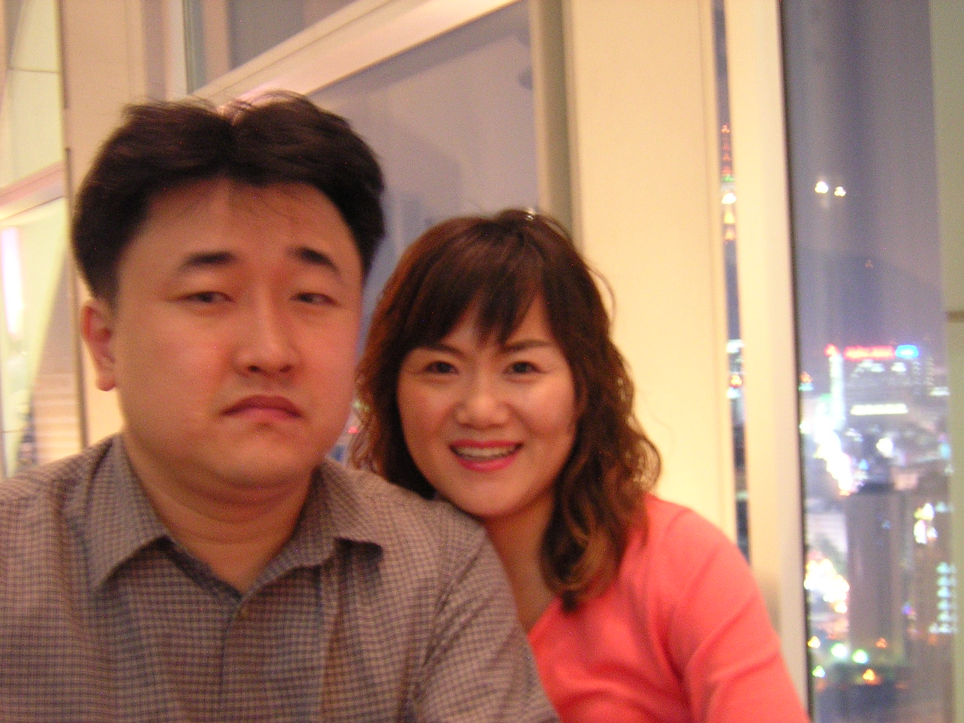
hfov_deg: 43.9
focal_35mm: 43
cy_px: 362
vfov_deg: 33.6
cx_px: 482
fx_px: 1197
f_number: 2.8
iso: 400
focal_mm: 5.6
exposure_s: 2
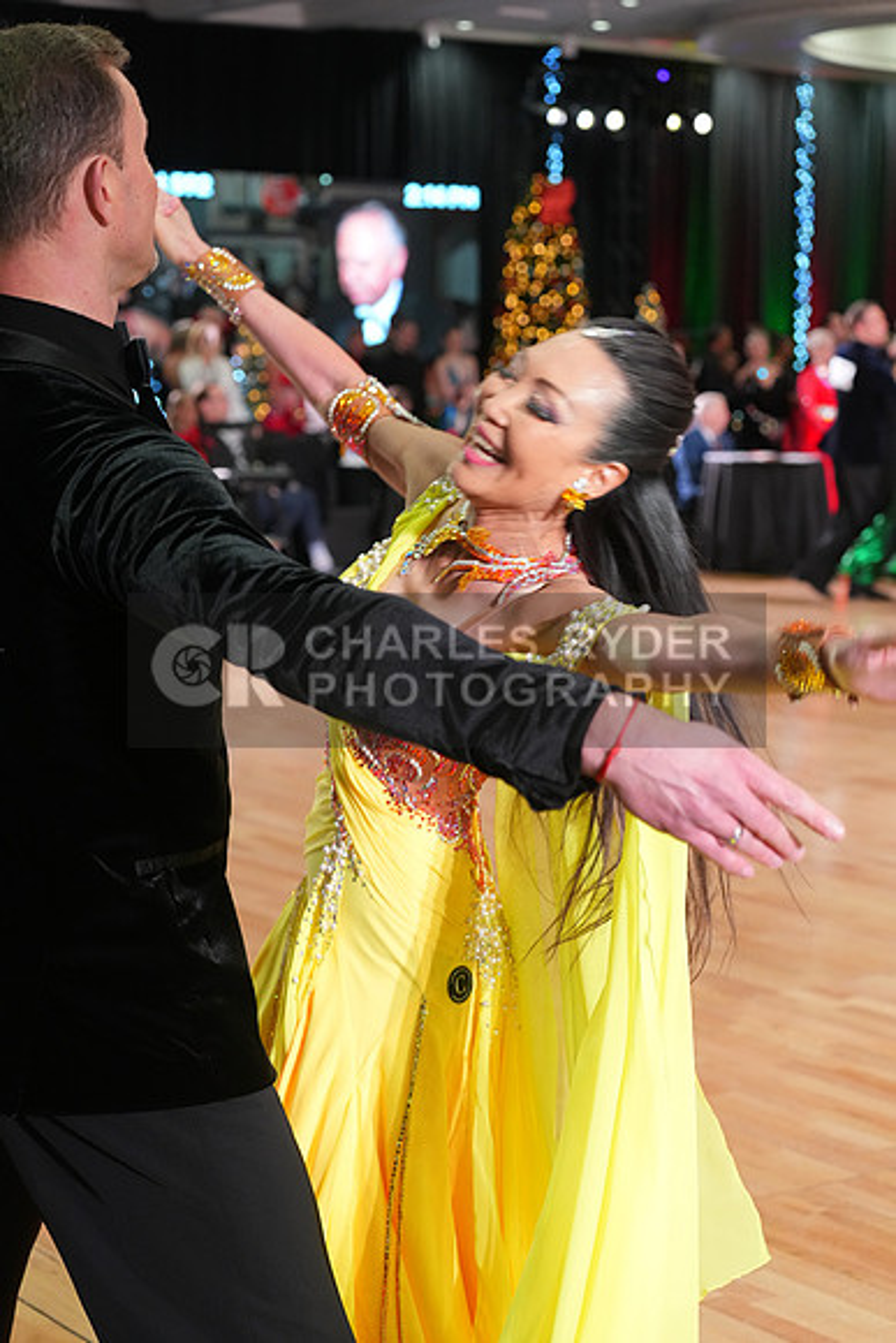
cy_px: 672
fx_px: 2612
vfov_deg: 28.8
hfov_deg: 19.5
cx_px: 448
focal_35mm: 70
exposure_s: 1/200
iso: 3200
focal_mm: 70
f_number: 5
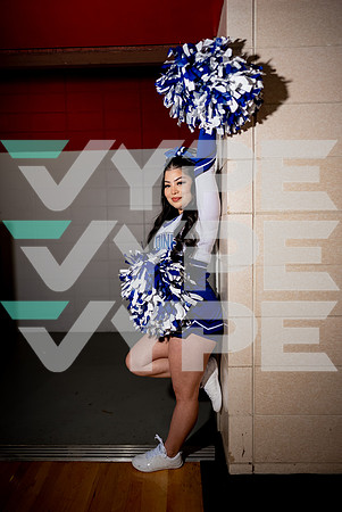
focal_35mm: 24
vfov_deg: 73.7
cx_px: 171
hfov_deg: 53.2
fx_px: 341
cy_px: 256
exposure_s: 1/1000
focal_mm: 24
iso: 100
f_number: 1.6
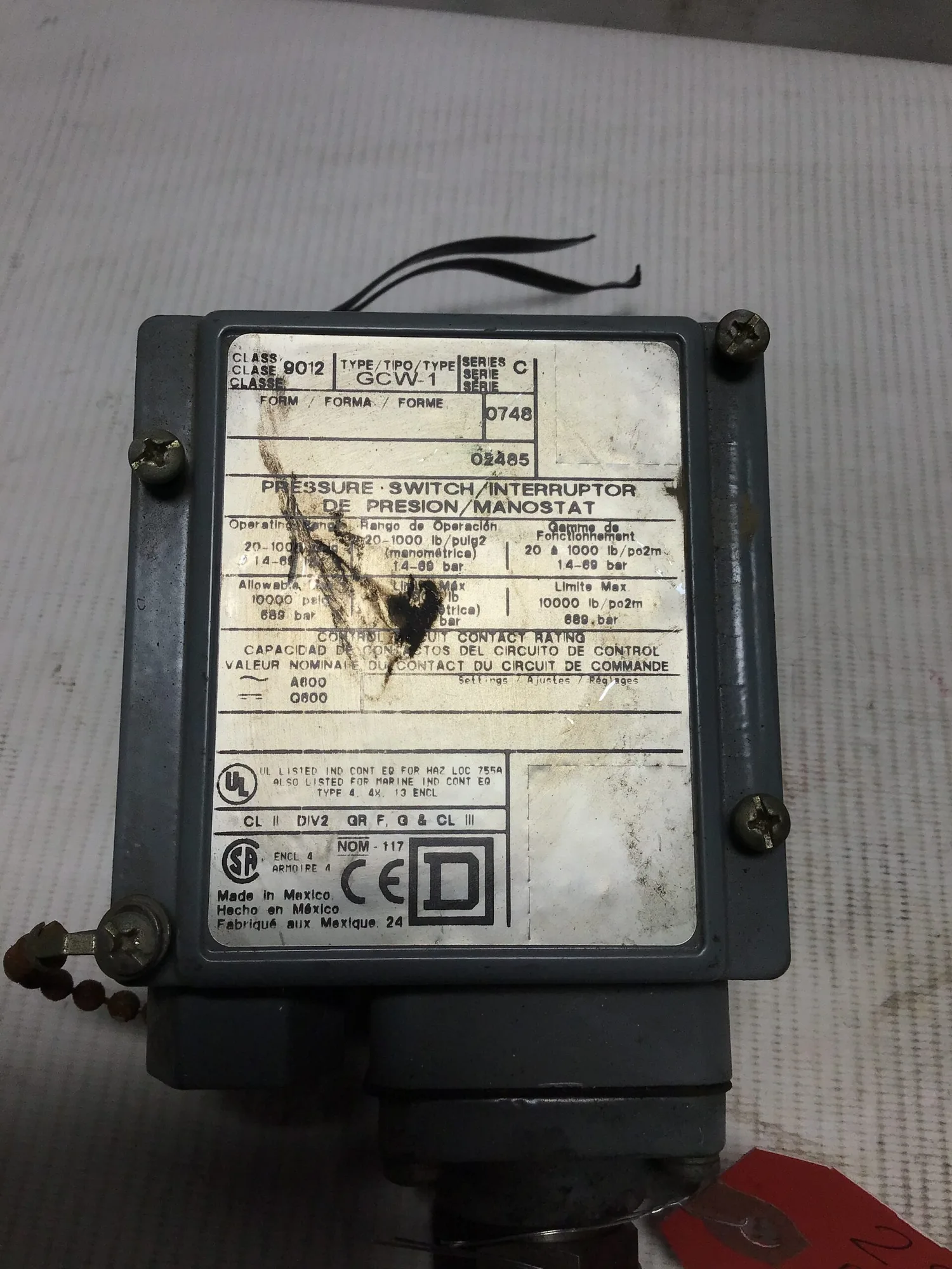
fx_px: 1137
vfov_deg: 58.4
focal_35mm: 31
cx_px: 476
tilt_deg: -62.2
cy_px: 634
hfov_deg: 45.4
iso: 25
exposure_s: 1/673
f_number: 2.4
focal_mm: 3.3
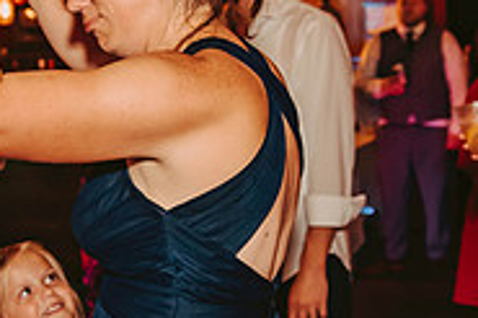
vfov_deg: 15.5
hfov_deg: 22.8
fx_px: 1167
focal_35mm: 88
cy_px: 146
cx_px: 98
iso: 1250
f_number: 2.8
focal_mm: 28
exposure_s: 1/125
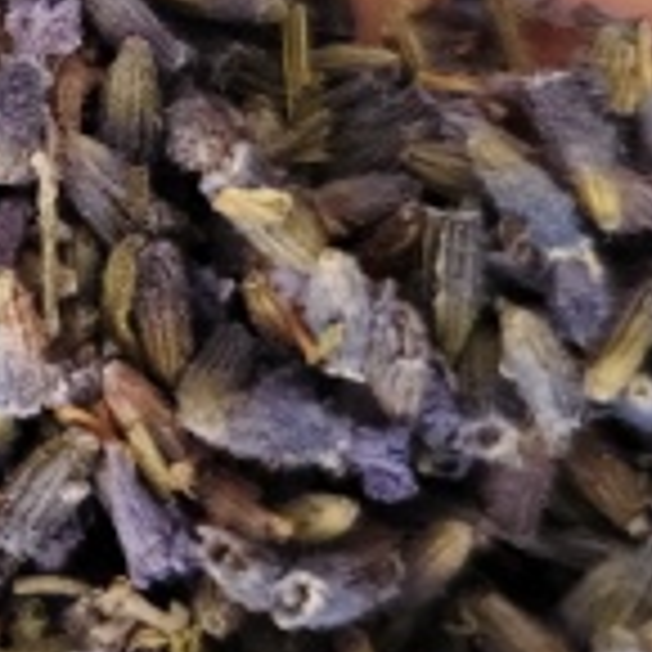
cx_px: -490
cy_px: 18
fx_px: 2387
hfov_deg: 14.0
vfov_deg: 15.3
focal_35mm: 112
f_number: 1.88
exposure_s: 1/282
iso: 3382
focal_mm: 5.56
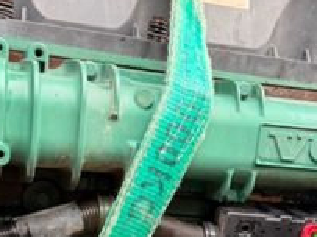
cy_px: 270
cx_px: 148
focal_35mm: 71
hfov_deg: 27.4
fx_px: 650
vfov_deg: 19.7
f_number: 1.78
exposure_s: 1/181
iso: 100
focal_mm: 6.76
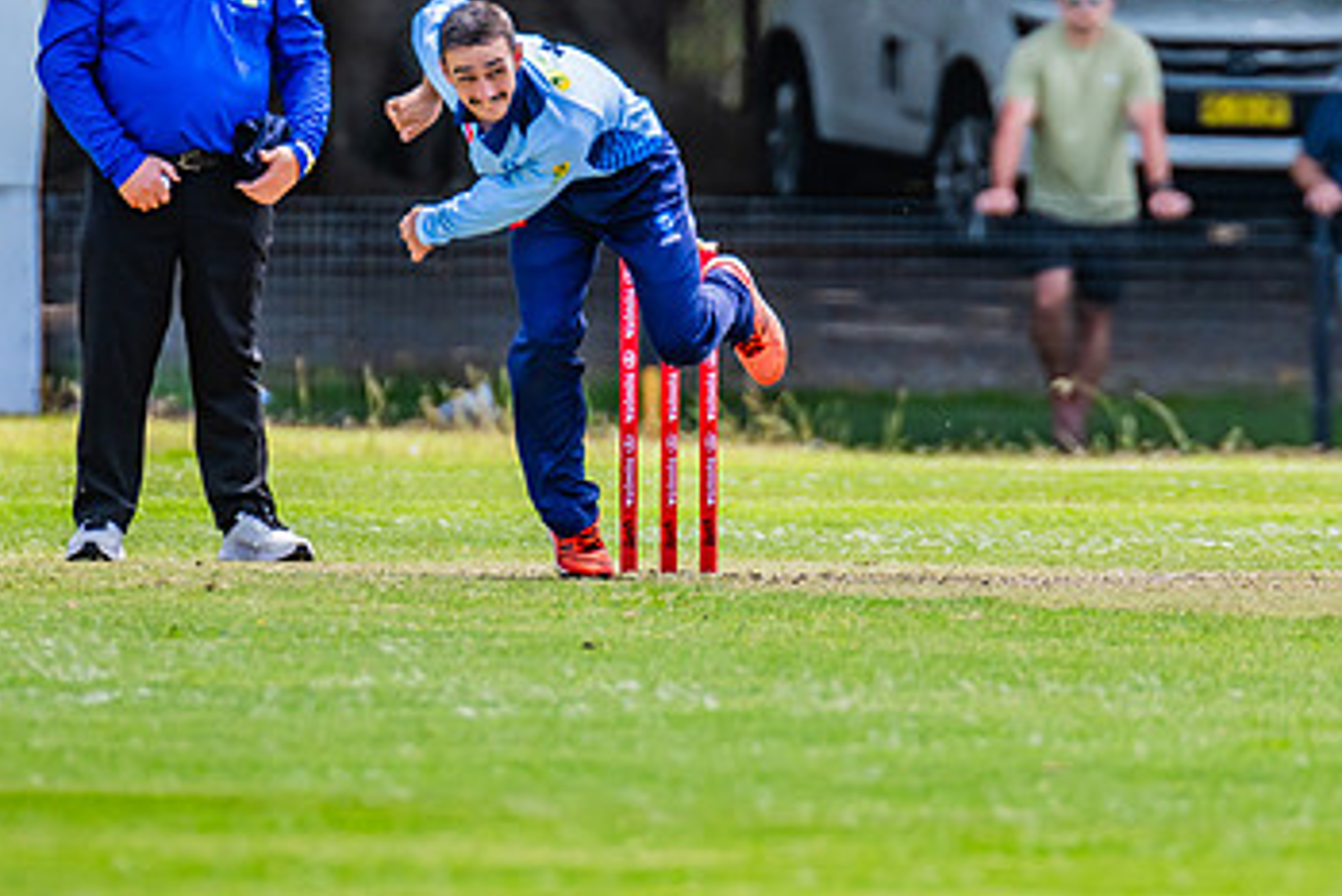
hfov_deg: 1.9
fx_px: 40909
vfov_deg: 1.3
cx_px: 818
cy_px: 267
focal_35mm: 1097
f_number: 6.3
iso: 800
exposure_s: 1/1250
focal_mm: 600
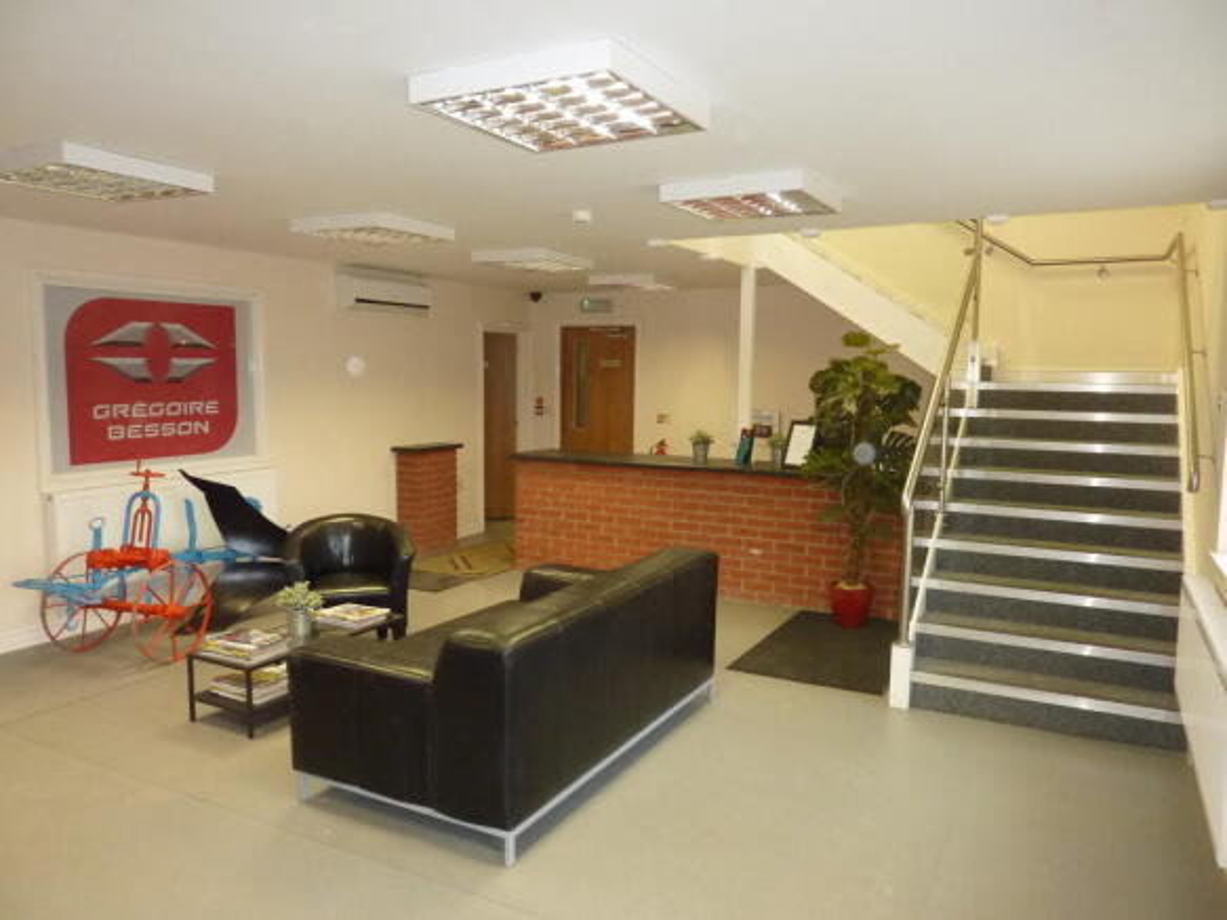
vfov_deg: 54.9
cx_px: 614
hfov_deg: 69.4
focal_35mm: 25
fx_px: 886
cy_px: 460
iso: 320
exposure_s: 1/30
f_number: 3.3
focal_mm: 4.1
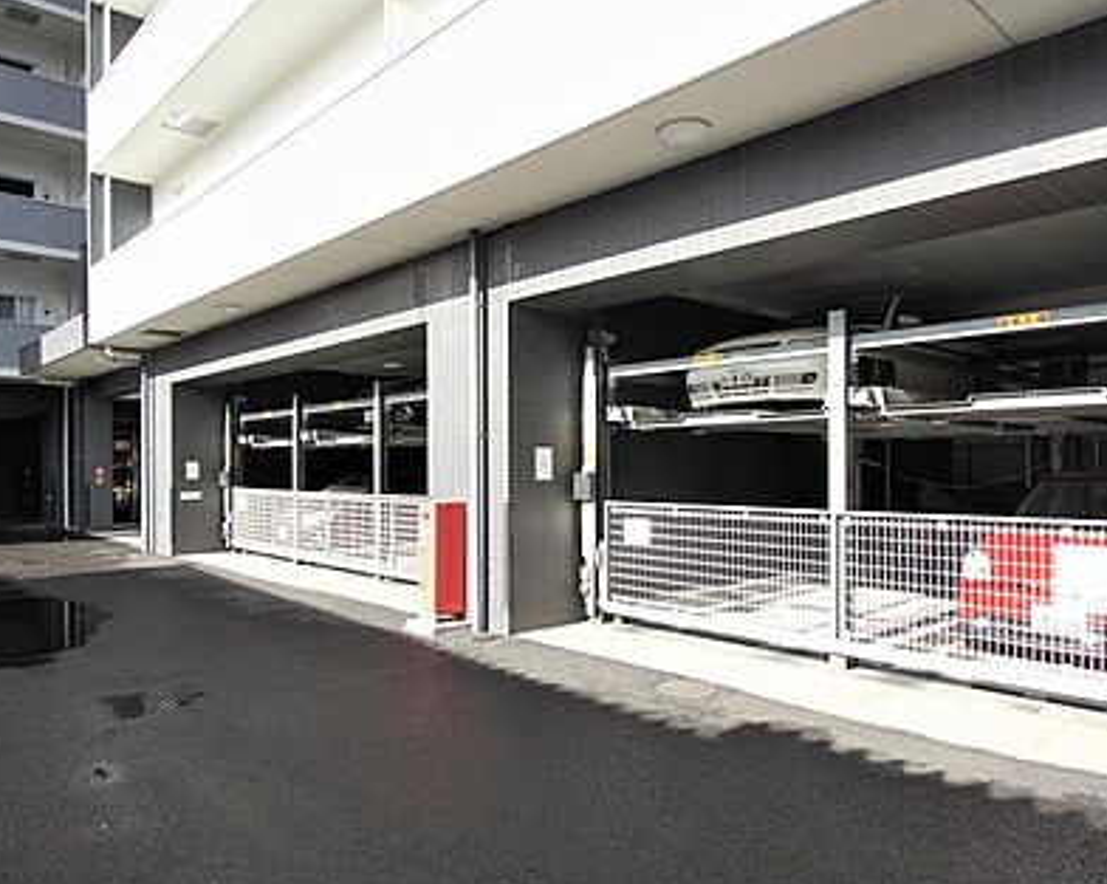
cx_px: 497
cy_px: 435
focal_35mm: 23
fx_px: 753
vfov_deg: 60.8
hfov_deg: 72.4
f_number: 7.1
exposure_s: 1/125
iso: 100
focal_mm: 10
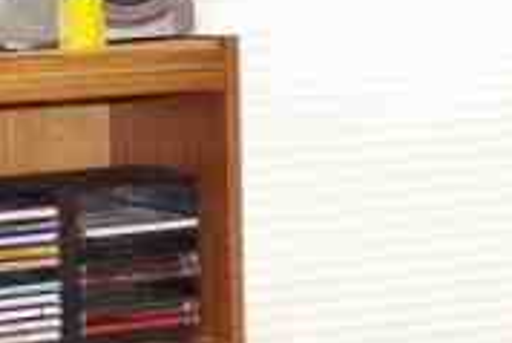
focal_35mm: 194
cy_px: -39
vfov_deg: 7.1
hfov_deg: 9.2
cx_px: 1329
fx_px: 2761
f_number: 4
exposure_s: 1/60
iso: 400
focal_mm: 18
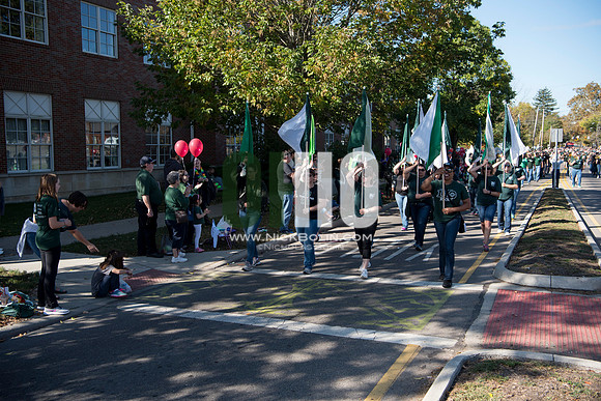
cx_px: 300
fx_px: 584
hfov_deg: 54.4
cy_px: 200
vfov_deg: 37.9
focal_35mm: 35
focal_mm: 35
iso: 250
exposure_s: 1/800
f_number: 4.5
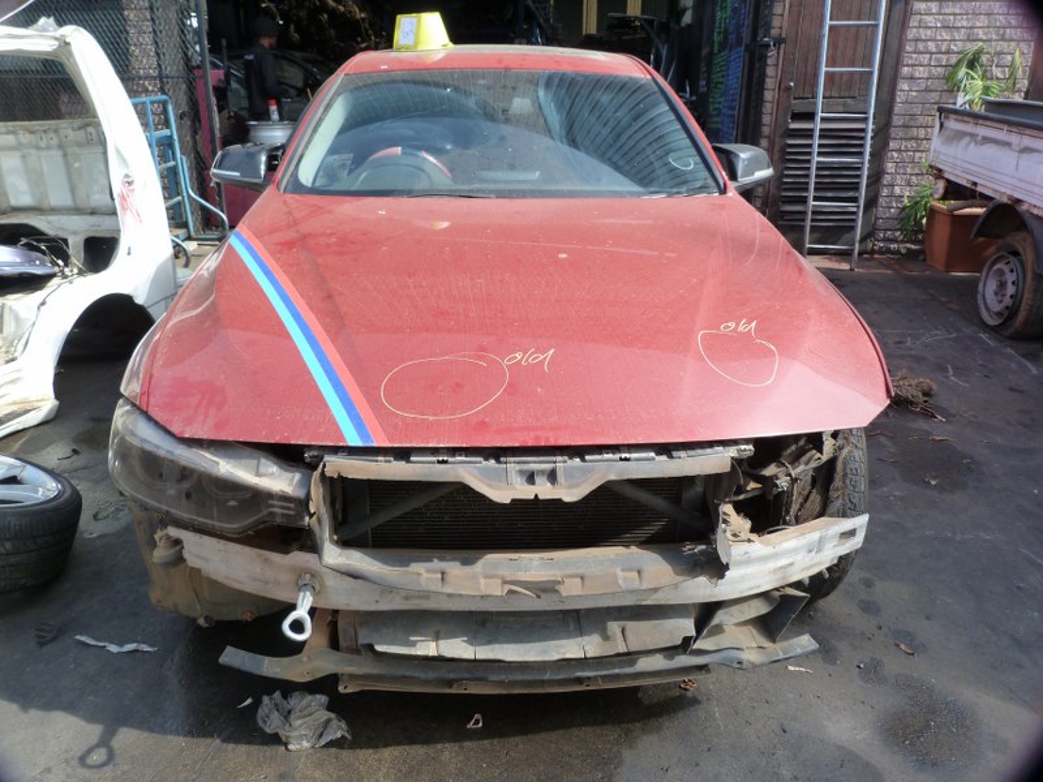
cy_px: 391
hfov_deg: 69.4
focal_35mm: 25
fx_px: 753
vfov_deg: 54.9
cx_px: 522
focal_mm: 4.5
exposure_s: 1/125
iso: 125
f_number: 4
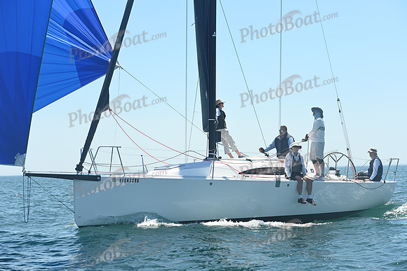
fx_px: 848
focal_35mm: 75
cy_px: 136
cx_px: 204
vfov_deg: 18.2
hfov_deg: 27.0
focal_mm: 75
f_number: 6.3
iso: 320
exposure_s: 1/1000
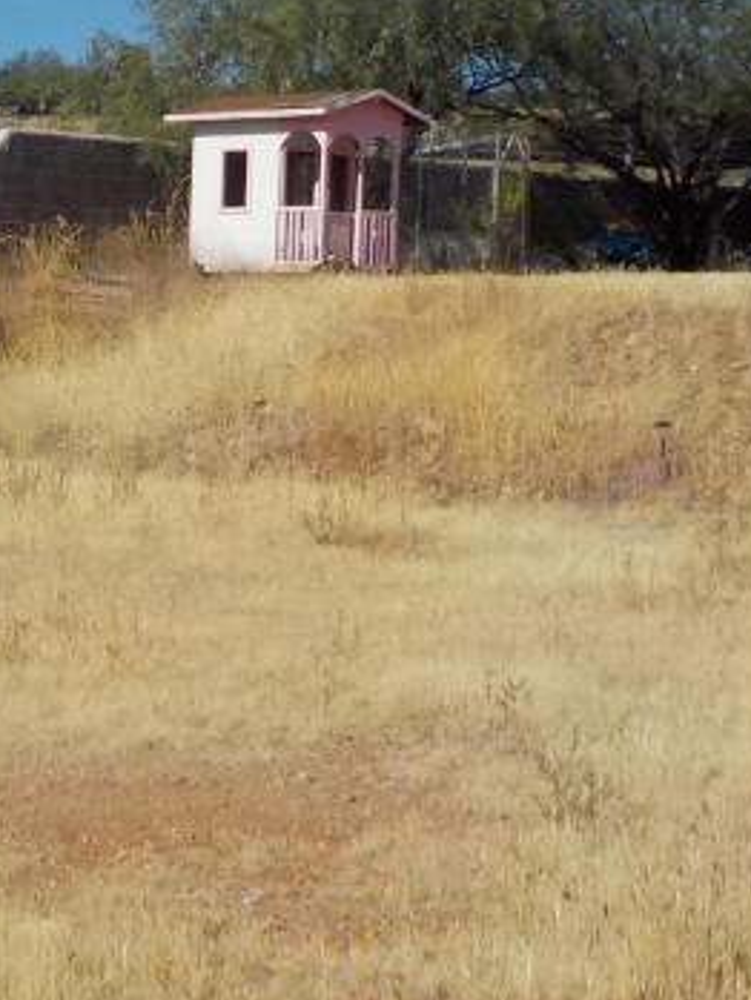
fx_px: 2544
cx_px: -126
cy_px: 430
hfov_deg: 16.2
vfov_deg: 22.2
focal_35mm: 88
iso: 125
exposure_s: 1/640
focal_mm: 4.1
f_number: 6.6
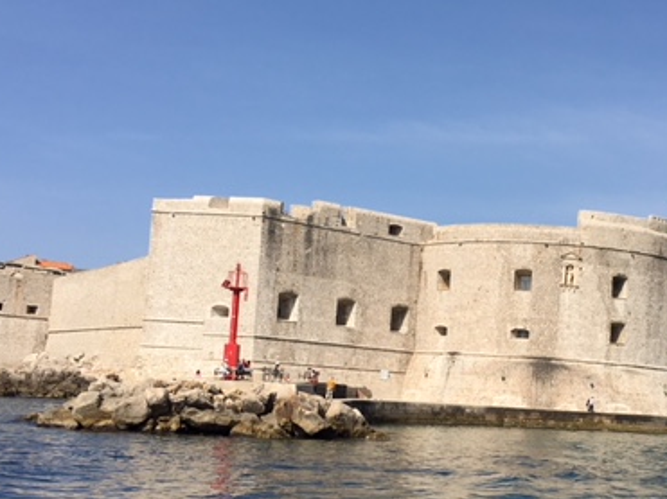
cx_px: 462
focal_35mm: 50
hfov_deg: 37.6
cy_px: 327
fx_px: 963
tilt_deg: +3.3
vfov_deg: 28.9
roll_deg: -3.1
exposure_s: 1/2331
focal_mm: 4.15
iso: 25
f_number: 2.2
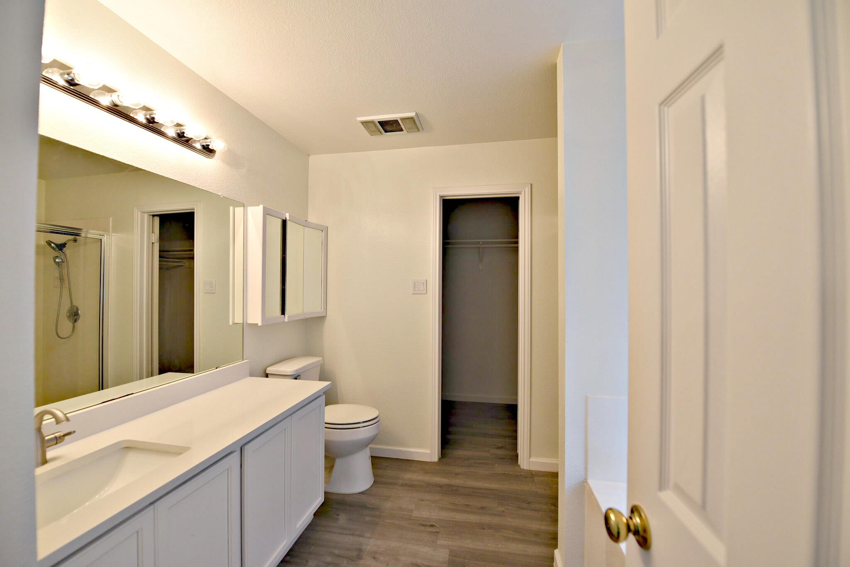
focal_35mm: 14
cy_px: 284
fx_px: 331
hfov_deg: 104.2
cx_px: 425
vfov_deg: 81.3
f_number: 4.5
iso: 400
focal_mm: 14
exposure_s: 1/80
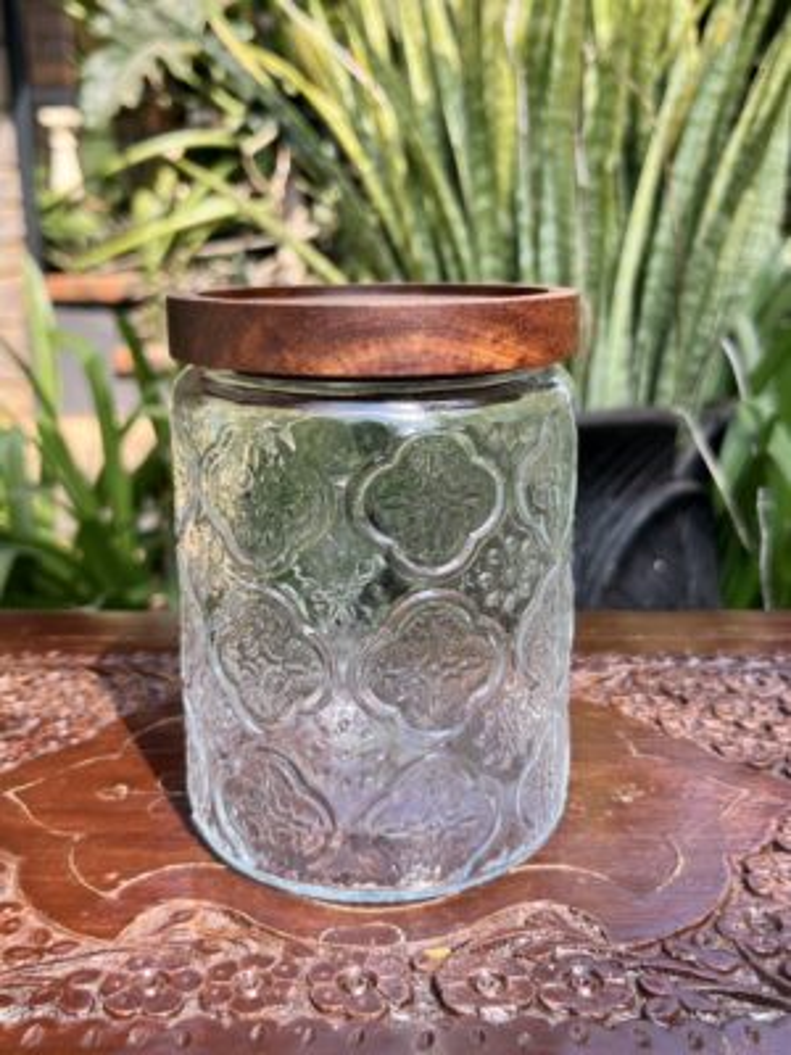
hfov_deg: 53.1
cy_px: 528
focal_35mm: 26
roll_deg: +0.8
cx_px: 396
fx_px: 792
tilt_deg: -12.6
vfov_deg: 67.3
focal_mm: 5.1
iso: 50
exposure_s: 1/676
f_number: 1.6
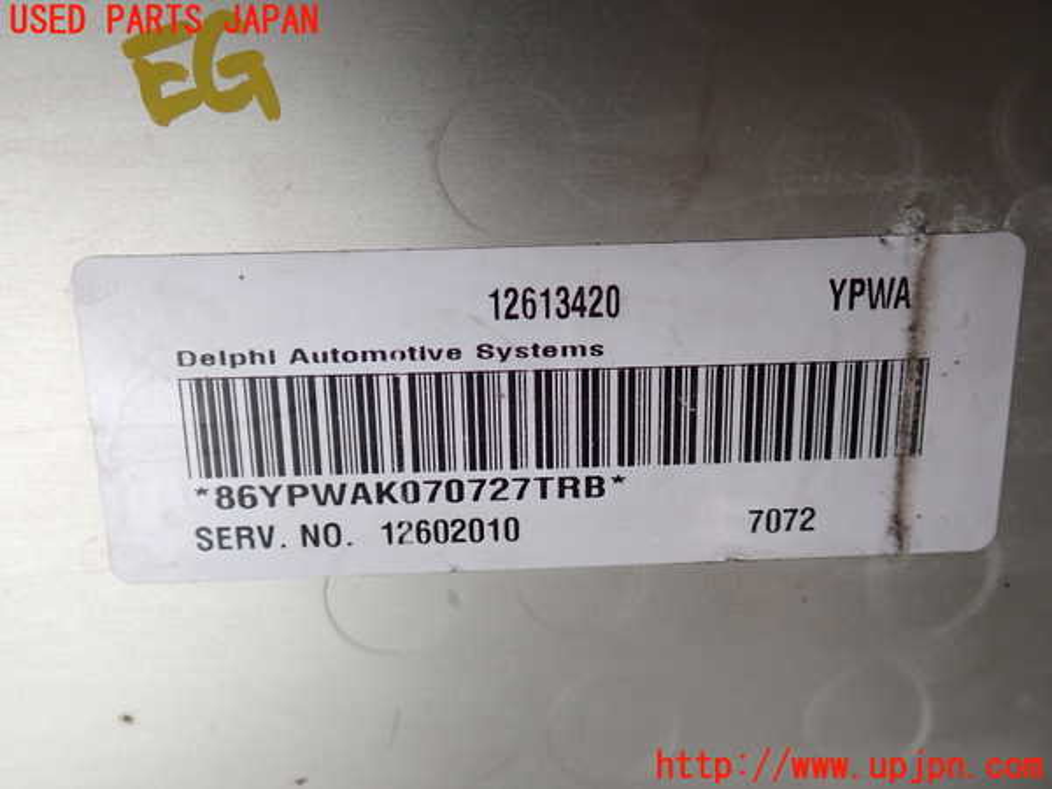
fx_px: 972
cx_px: 526
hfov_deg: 56.8
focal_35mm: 32
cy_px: 394
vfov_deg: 44.2
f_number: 2.4
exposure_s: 1/100
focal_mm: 5.79
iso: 100
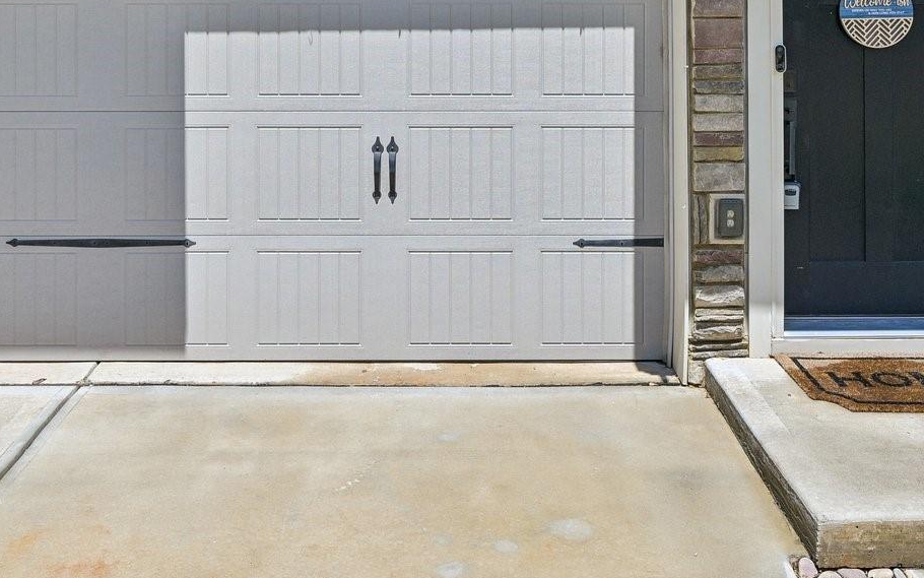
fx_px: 1011
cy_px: 19
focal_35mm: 40
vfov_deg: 30.0
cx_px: 453
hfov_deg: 49.1
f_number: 8
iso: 100
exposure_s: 1/400
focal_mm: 17.5
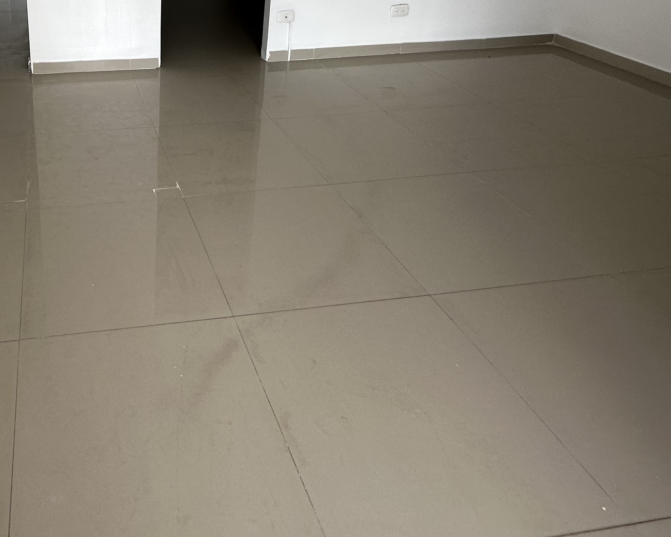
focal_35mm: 28
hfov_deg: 56.7
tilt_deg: -18.3
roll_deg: -0.2
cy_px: 52
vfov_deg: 46.4
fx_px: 556
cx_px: 115
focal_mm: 2.22
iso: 64
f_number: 2.2
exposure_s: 1/99
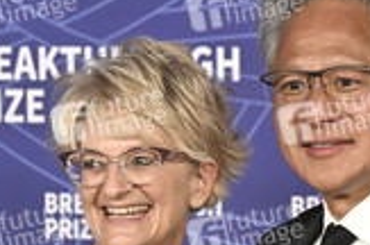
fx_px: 1846
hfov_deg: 11.4
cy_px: 288
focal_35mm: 180
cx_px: 276
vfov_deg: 7.5
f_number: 4
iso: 2000
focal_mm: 65
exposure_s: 1/320
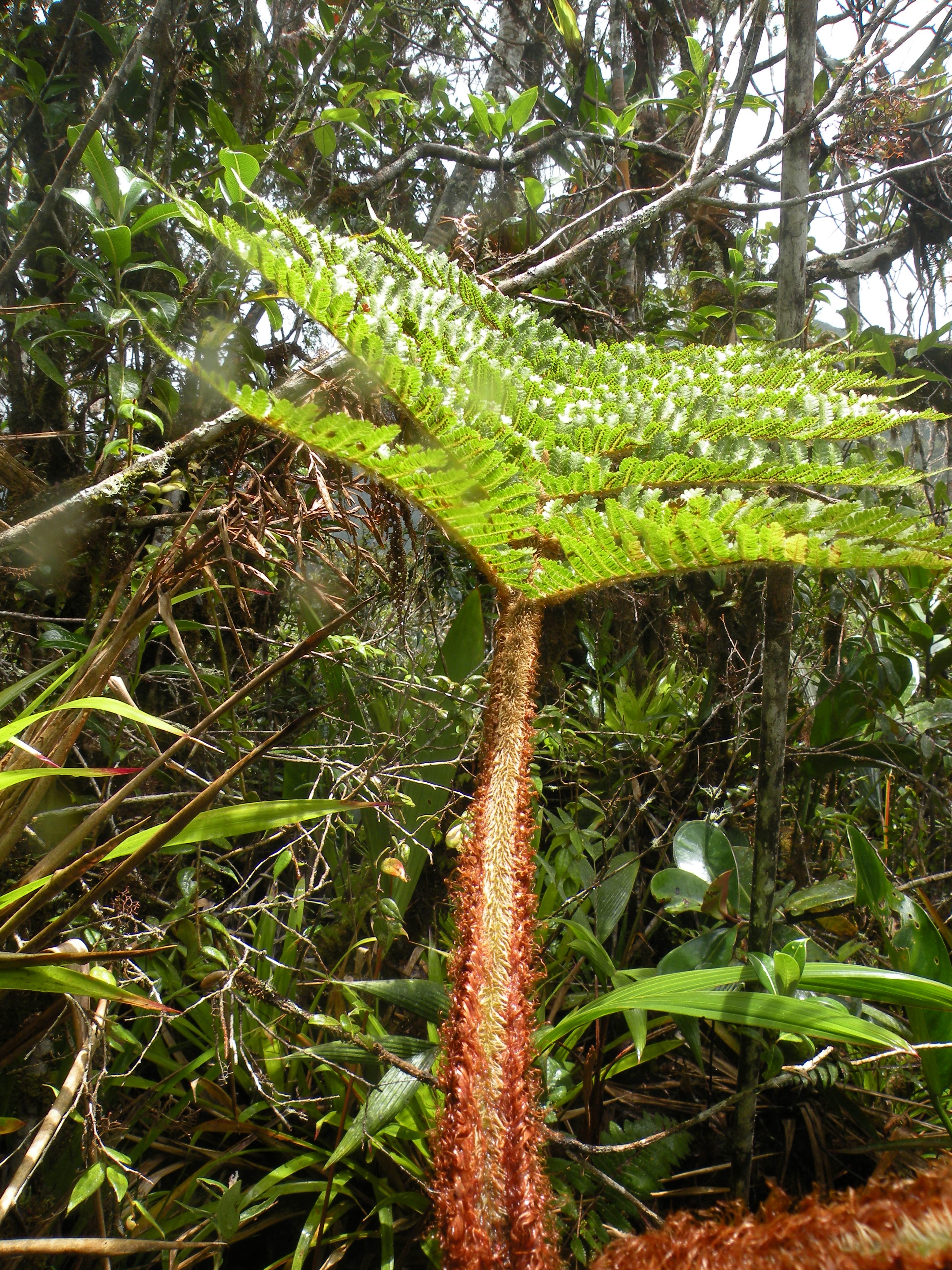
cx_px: 485
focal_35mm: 28
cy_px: 616
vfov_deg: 63.4
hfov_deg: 49.7
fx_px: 1027
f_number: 4.5
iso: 64
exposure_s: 1/106
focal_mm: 4.7
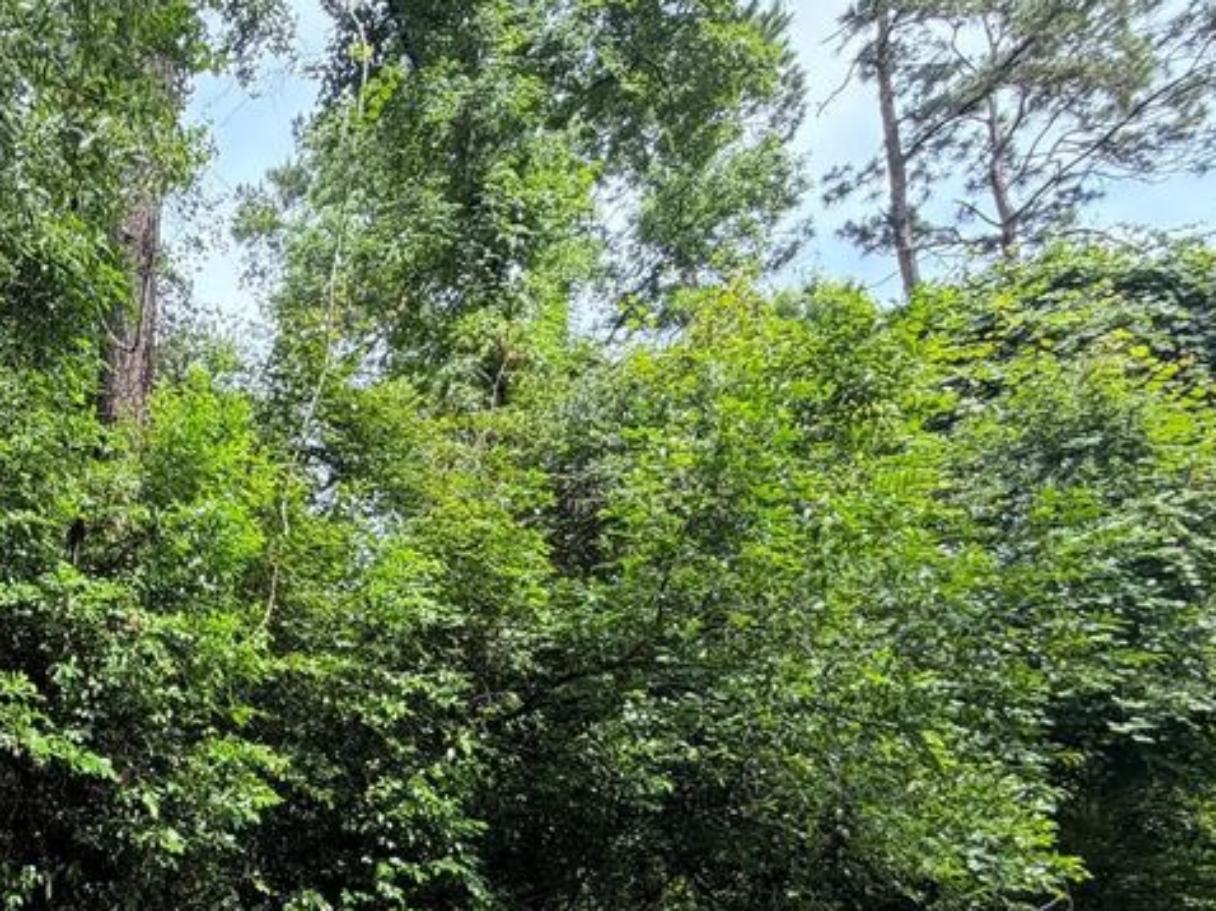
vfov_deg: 42.2
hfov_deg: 49.3
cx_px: 8
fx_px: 1053
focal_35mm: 30
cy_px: 850
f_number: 2.2
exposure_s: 1/121
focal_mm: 2.22
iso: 64
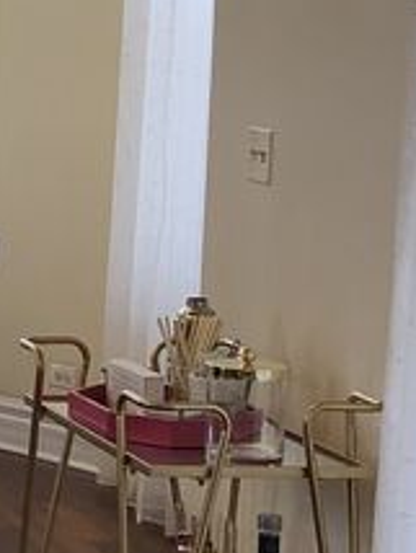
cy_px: 212
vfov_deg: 14.0
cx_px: -615
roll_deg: -1.0
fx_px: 2255
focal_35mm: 141
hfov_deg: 9.3
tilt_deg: -5.6
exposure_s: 1/24
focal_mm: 3.99
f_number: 1.8
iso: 40
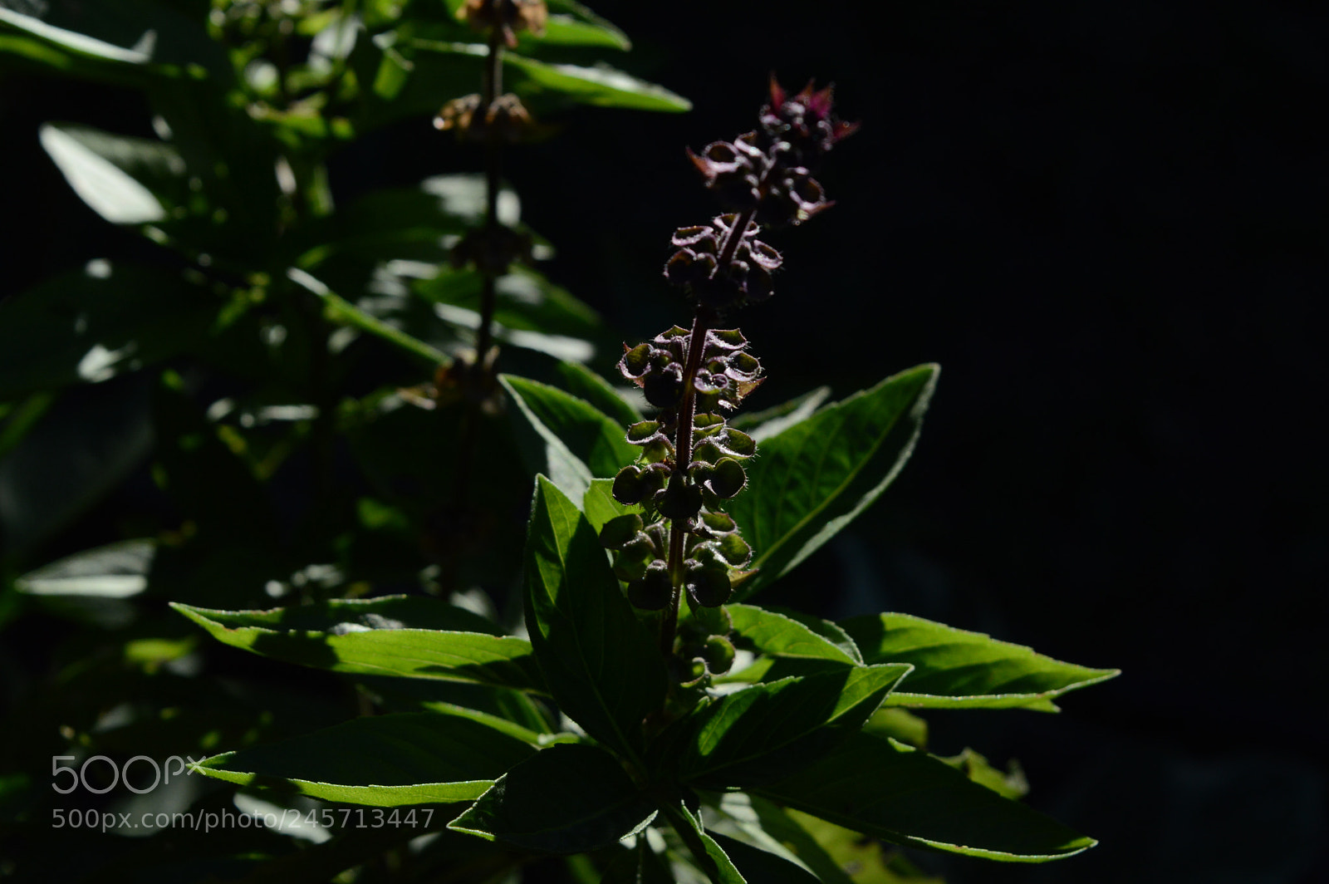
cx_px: 664
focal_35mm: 82
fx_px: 3043
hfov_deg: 24.6
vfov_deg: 16.5
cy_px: 442
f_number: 9
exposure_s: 1/500
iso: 400
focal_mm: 55
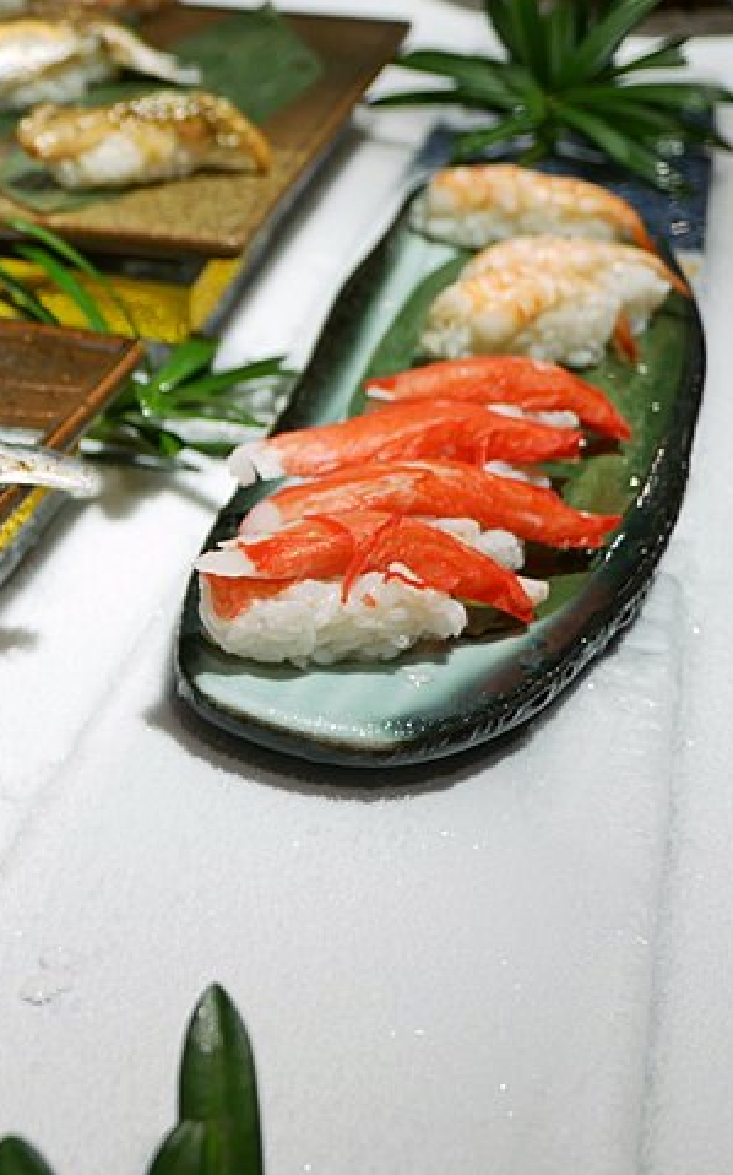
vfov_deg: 32.9
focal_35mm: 62
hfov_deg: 18.7
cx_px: -341
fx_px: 1983
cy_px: 475
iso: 200
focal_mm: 14
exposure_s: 1/125
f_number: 2.5
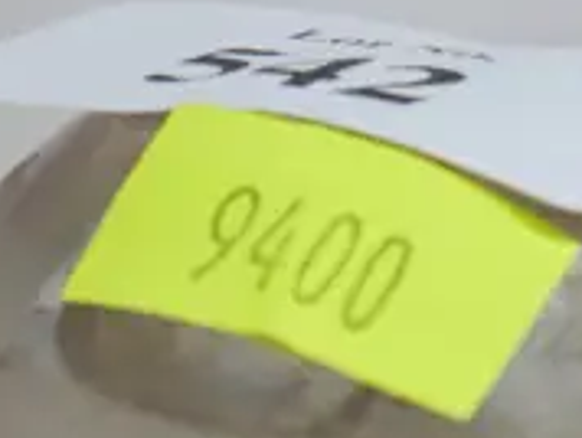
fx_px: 4445
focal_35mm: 264
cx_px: 654
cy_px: 825
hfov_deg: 7.4
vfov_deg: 5.5
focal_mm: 23
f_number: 5.1
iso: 640
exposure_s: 1/60
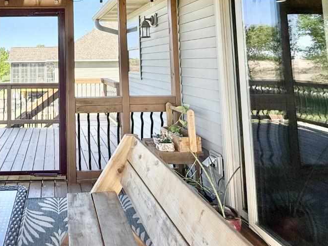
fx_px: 256
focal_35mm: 27
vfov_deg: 48.0
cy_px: 43
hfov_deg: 59.6
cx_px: 60
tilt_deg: +4.6
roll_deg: +0.8
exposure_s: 1/559
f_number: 2.2
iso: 50
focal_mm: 2.22
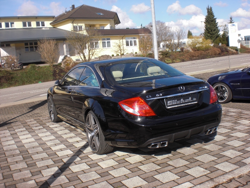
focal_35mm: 38
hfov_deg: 49.0
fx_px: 274
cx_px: 125
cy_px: 94
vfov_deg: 37.7
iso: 64
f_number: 5.6
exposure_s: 1/320
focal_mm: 6.3
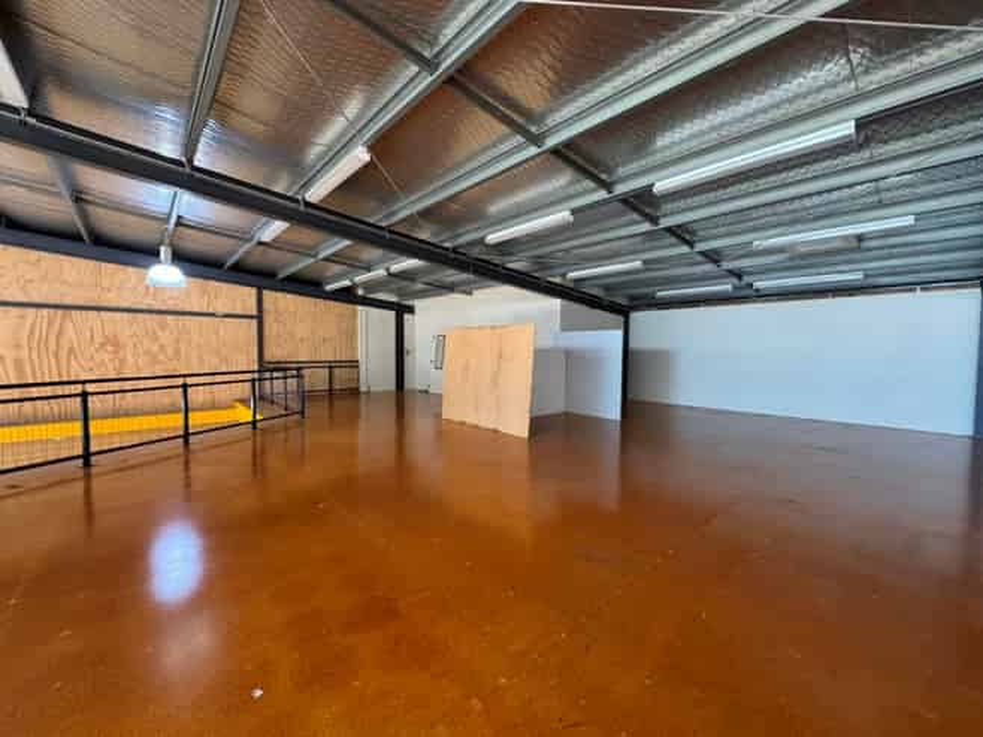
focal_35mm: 14
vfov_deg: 85.6
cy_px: 368
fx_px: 397
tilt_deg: -0.7
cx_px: 492
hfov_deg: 102.1
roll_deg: +0.7
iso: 320
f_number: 2.2
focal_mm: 2.22
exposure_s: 1/100
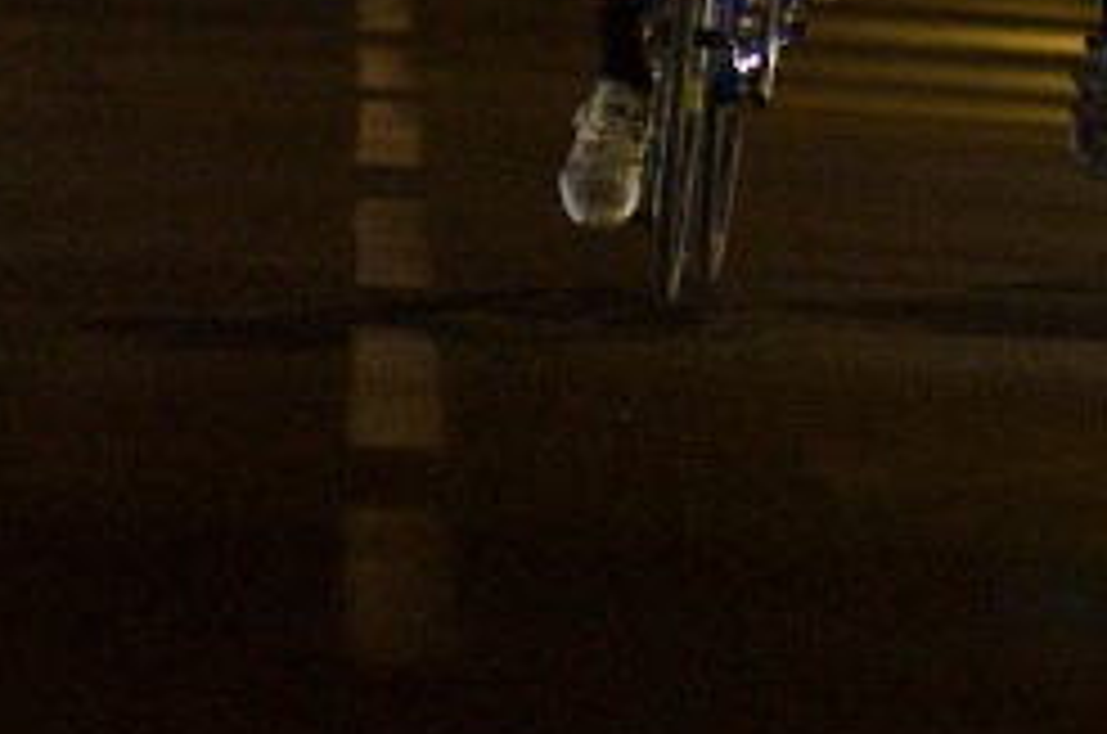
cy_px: -239
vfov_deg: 1.6
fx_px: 25503
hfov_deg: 2.5
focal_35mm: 831
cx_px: 1040
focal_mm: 200
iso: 10000
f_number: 2.8
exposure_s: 1/640
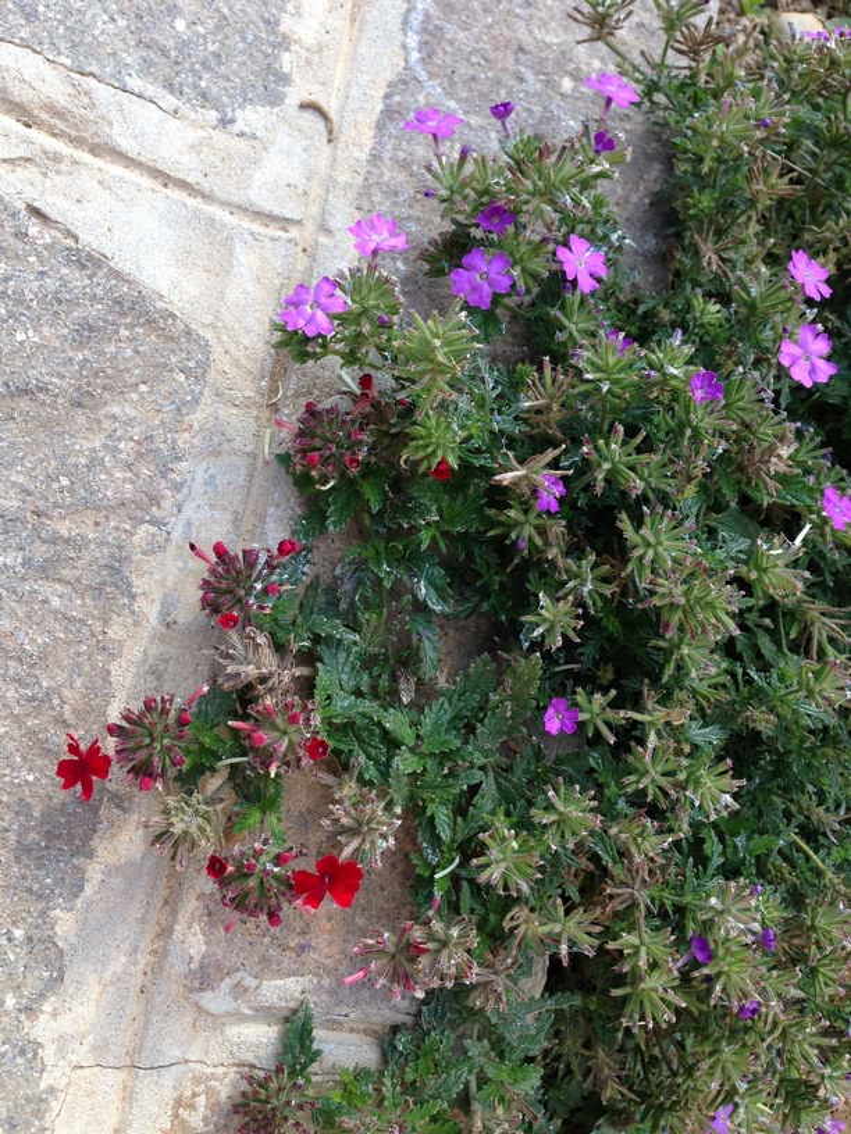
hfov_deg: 42.9
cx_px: 426
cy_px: 567
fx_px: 1082
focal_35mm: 33
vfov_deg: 55.4
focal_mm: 4.12
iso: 50
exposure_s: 1/258
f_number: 2.4
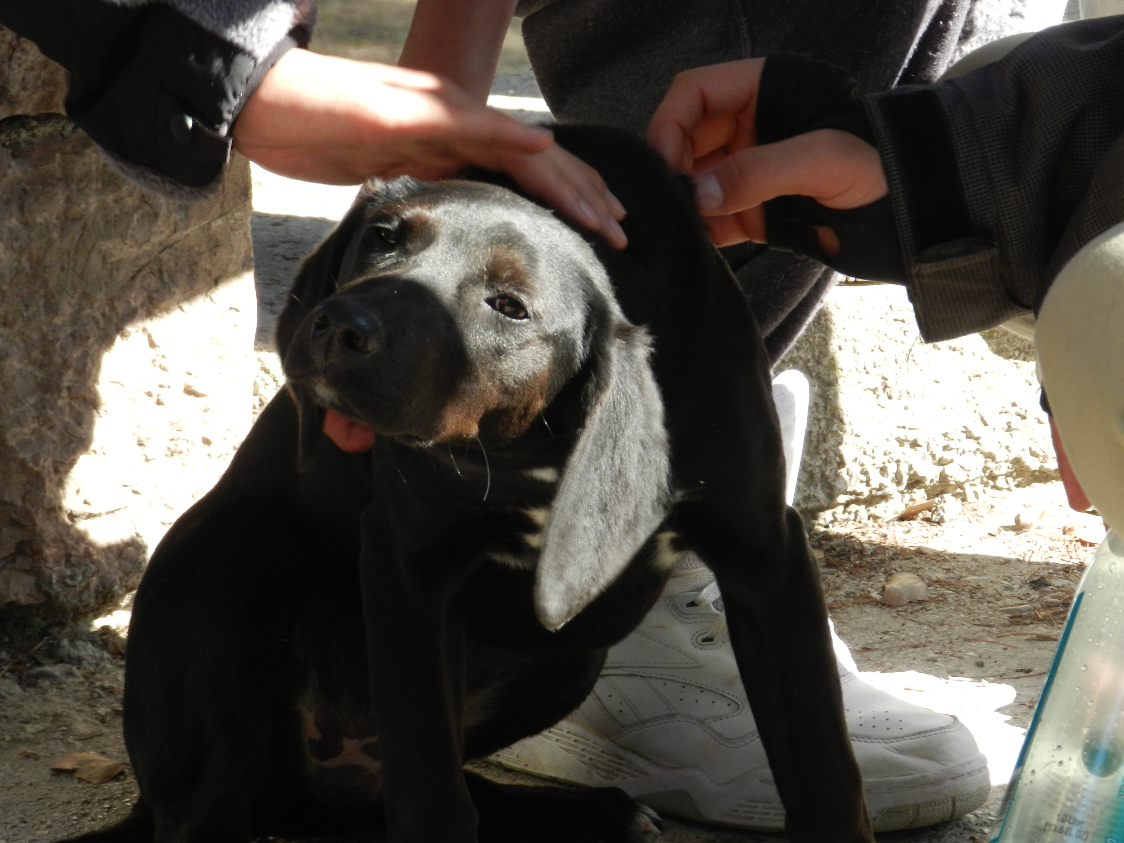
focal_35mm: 215
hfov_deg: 9.2
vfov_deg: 6.9
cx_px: 562
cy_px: 422
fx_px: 6981
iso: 200
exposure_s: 1/100
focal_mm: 38.2
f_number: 6.3
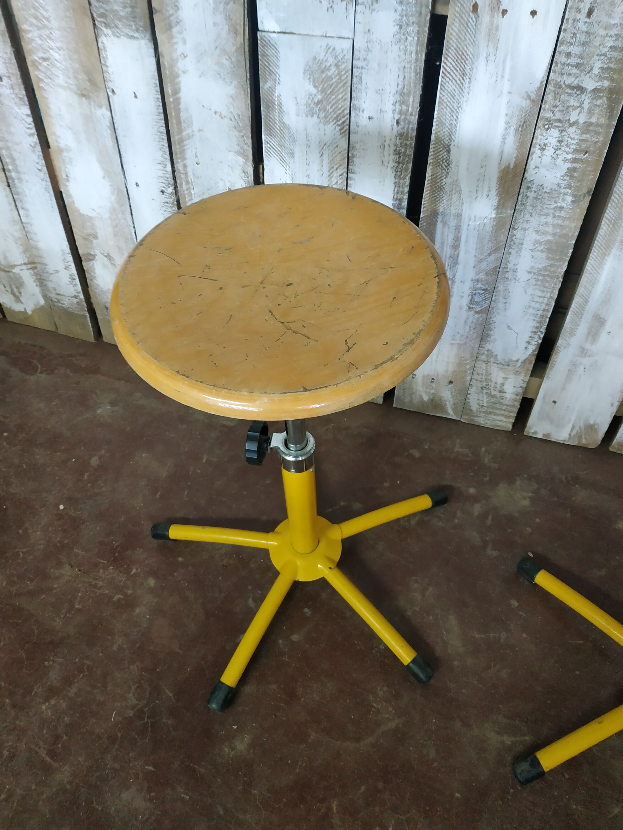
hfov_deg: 56.8
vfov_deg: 71.6
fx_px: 576
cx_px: 312
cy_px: 415
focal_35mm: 24
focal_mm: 3.94
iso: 320
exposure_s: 1/25
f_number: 1.9
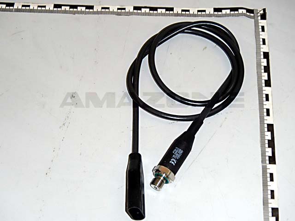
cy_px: 110
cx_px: 148
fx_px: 580
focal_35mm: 68
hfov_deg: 28.6
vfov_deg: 21.6
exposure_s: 1/60
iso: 200
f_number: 5.5
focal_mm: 12.26
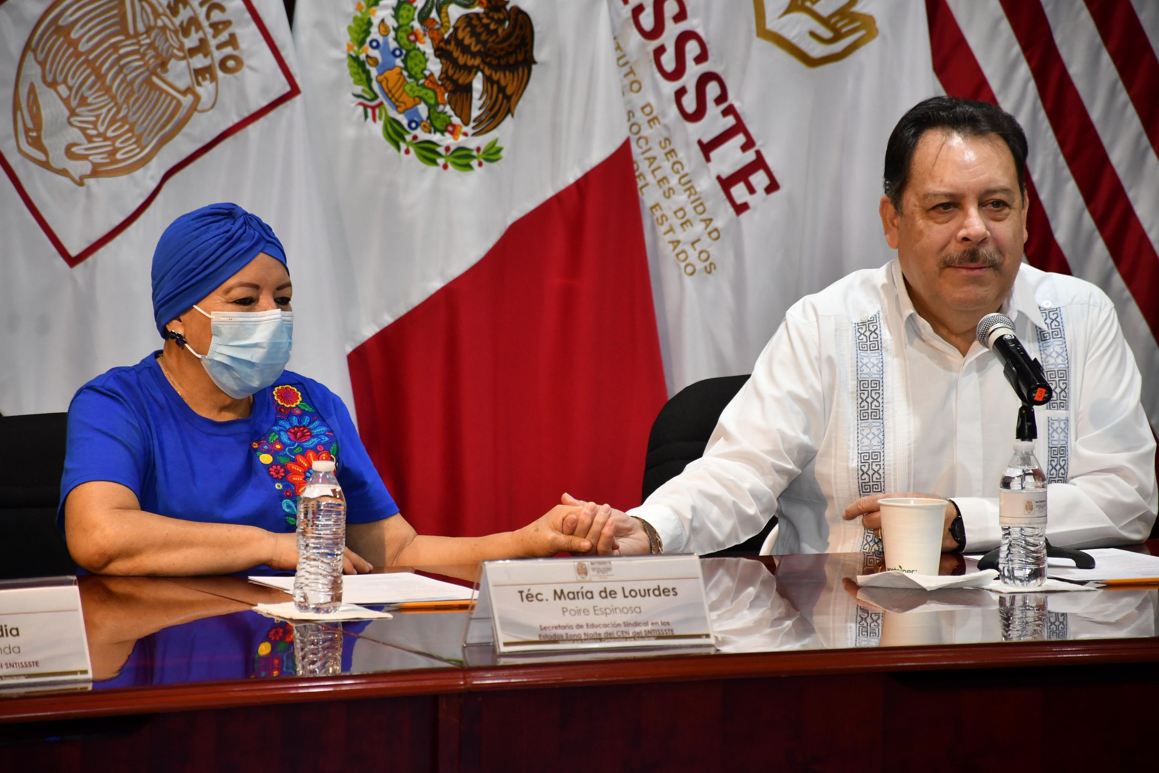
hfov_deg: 9.8
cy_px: 386
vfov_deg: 6.5
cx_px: 580
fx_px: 6760
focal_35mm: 210
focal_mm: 140
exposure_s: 1/100
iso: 1000
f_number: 5.6
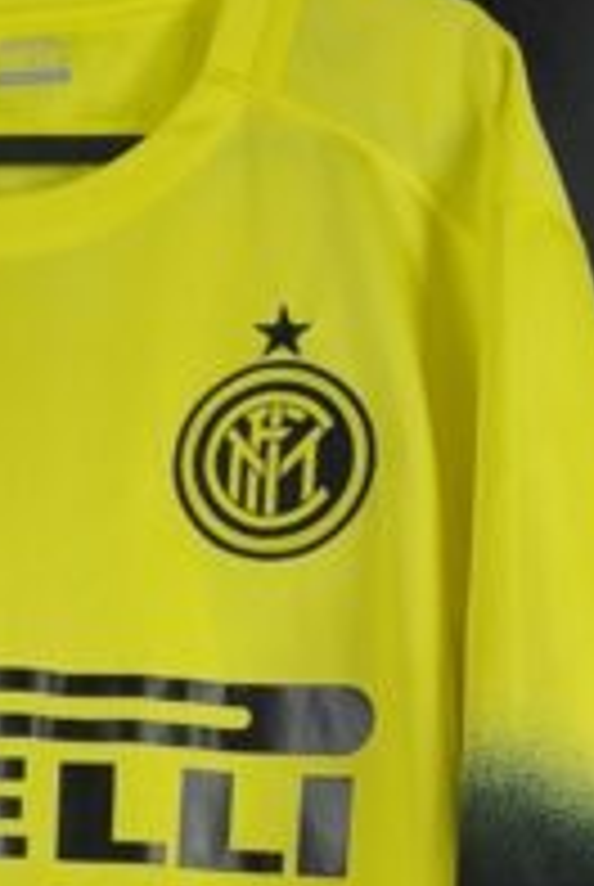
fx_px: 2392
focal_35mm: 97
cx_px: -90
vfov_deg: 19.5
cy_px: 1111
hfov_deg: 13.8
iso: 400
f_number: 1.6
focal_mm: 6.57
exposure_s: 1/200
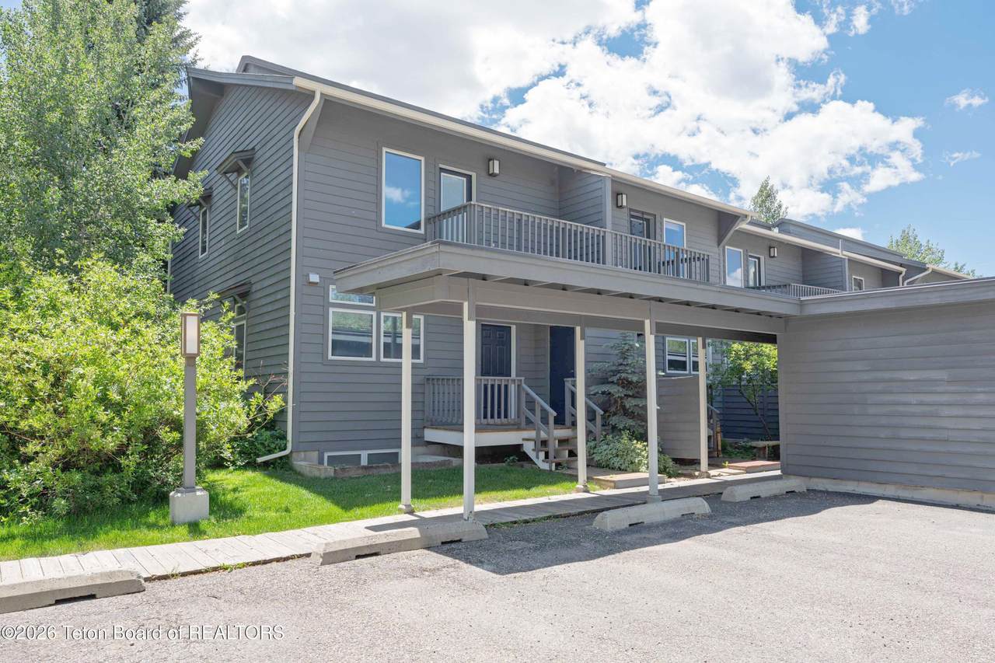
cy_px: 332
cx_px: 498
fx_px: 663
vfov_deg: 53.1
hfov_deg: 73.8
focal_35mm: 24
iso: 200
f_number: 8
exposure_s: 1/160
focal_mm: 24
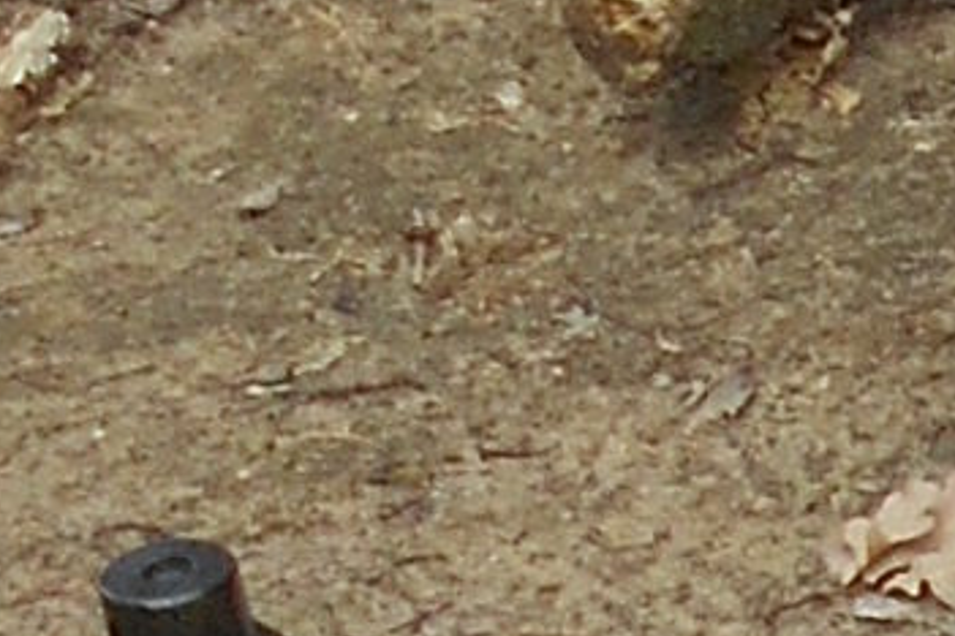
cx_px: 2547
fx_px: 8594
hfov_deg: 6.0
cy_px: 1579
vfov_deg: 4.2
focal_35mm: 324
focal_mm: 5.1
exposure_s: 1/200
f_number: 3.4
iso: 80
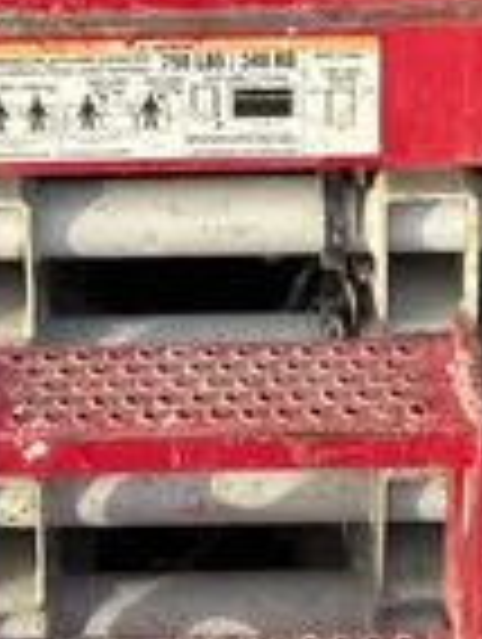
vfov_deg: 13.7
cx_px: 27
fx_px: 2480
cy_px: -367
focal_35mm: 134
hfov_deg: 11.0
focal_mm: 5.7
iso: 50
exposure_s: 1/597
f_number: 1.5
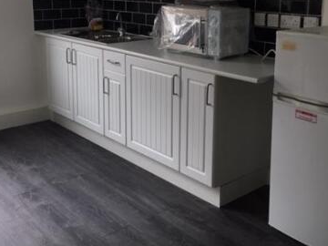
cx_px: 167
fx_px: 445
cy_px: 59
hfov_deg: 40.4
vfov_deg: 30.3
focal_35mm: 47
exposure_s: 1/33
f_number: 2.2
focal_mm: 4.15
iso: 50
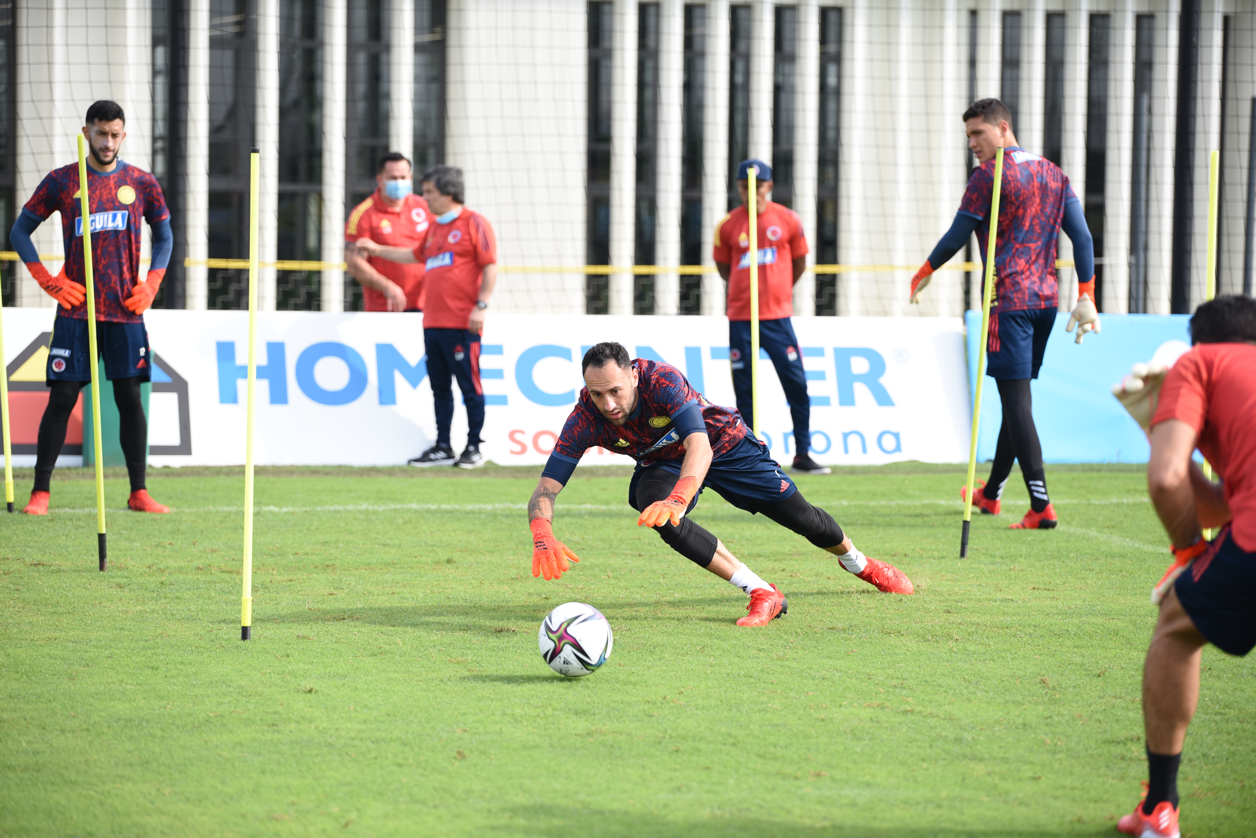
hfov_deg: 16.4
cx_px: 628
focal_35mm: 125
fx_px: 4363
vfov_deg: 11.0
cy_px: 419
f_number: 2.8
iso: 160
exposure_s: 1/1000
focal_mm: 125
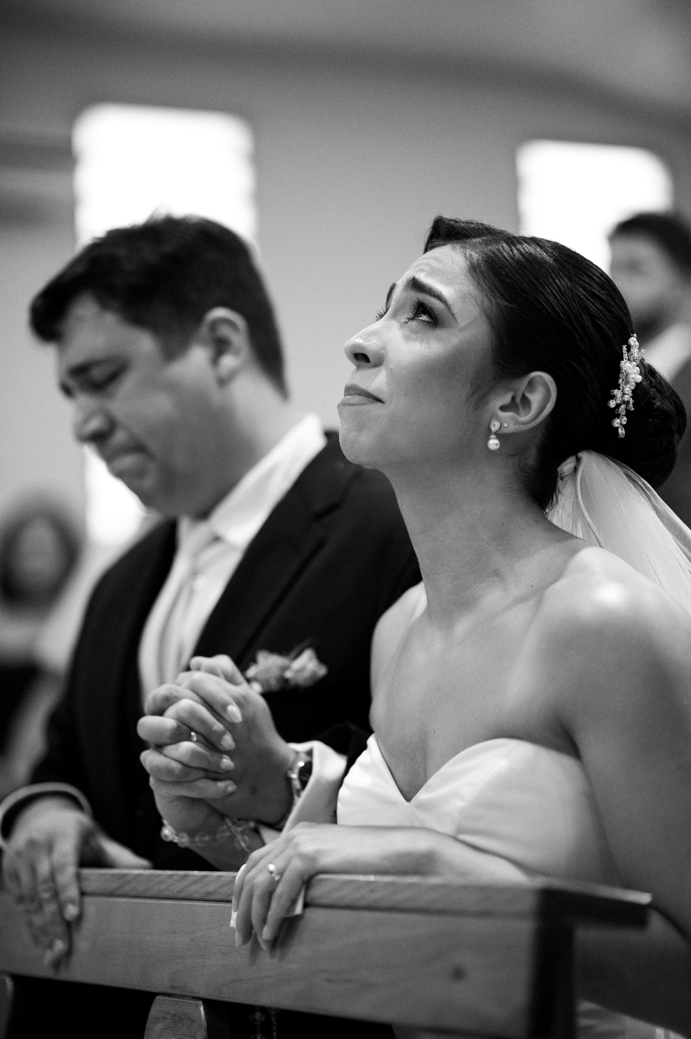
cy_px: 520
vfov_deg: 23.9
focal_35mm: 85
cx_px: 346
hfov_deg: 16.0
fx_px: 2451
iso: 2500
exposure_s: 1/320
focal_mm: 85
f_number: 2
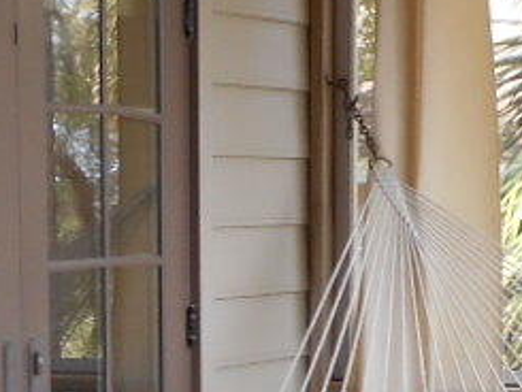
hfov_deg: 12.1
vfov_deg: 8.8
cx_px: 228
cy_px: 650
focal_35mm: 163
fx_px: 2459
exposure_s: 1/30
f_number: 3.7
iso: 80
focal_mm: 4.5
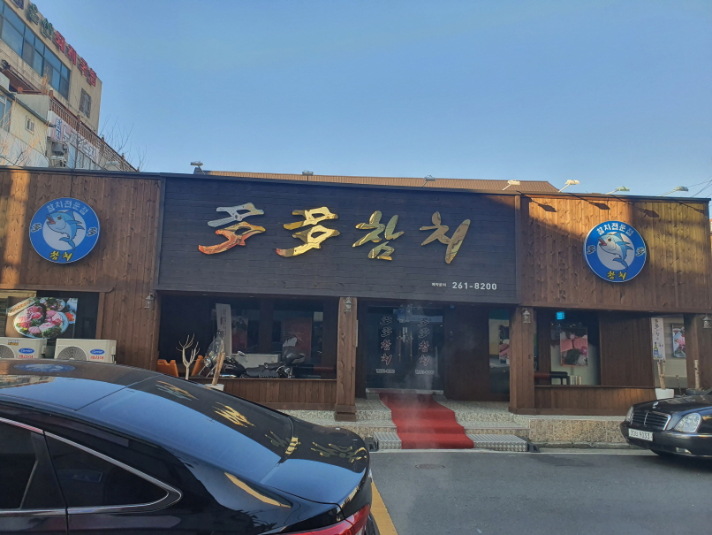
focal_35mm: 26
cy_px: 268
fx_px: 535
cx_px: 356
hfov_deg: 67.3
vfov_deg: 53.1
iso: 50
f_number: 2.4
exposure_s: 1/443
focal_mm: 4.3
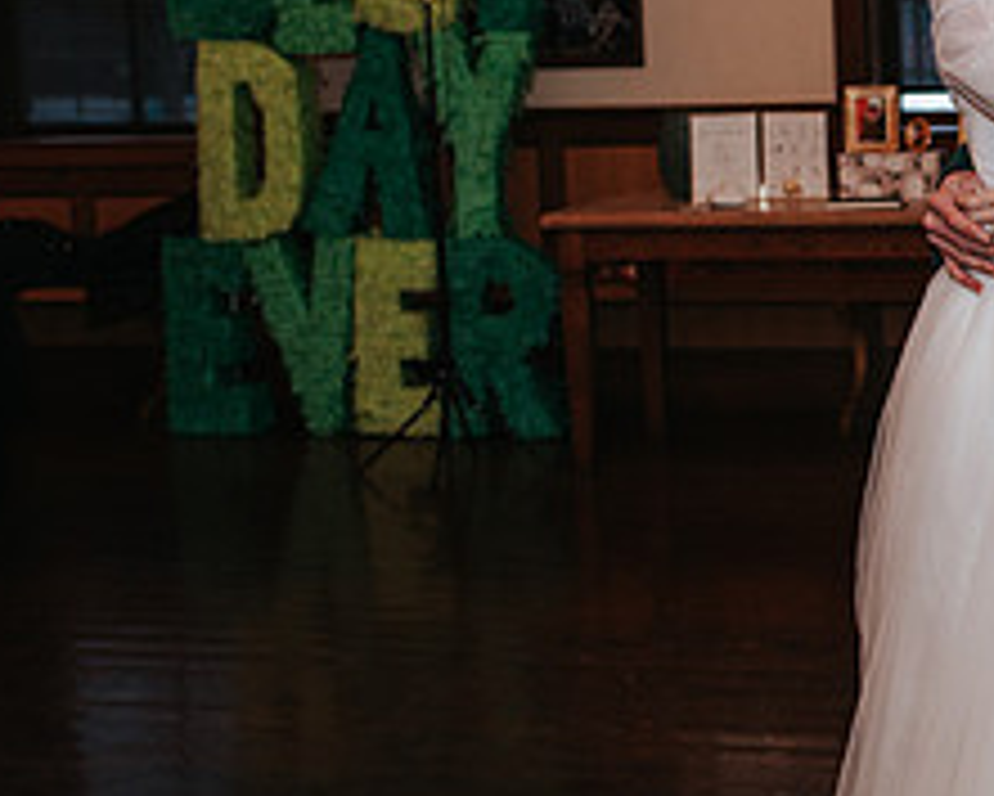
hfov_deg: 20.2
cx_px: 1108
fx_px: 2649
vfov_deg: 17.1
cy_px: 335
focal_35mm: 90
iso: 800
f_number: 3.2
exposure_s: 1/200
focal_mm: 35
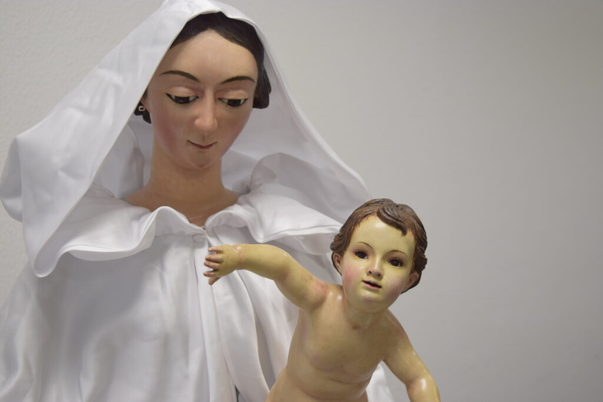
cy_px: 201
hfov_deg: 41.1
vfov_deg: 28.1
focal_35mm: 48
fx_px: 804
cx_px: 302
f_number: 4.5
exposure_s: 1/50
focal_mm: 32
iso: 400
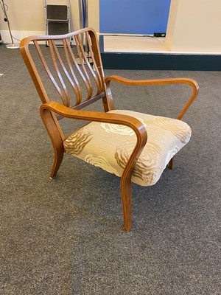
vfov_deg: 67.3
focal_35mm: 26
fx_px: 221
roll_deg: -0.6
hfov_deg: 53.1
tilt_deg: -34.9
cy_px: 148
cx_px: 110
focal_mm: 4.25
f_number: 1.8
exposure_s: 1/50
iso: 320
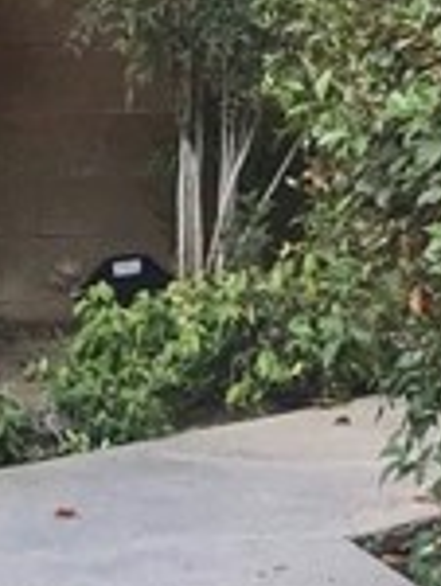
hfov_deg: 7.8
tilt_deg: -2.9
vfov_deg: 10.3
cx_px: 304
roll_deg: +0.0
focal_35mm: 191
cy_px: 113
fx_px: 3235
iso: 20
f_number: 1.8
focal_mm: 3.99
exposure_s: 1/263
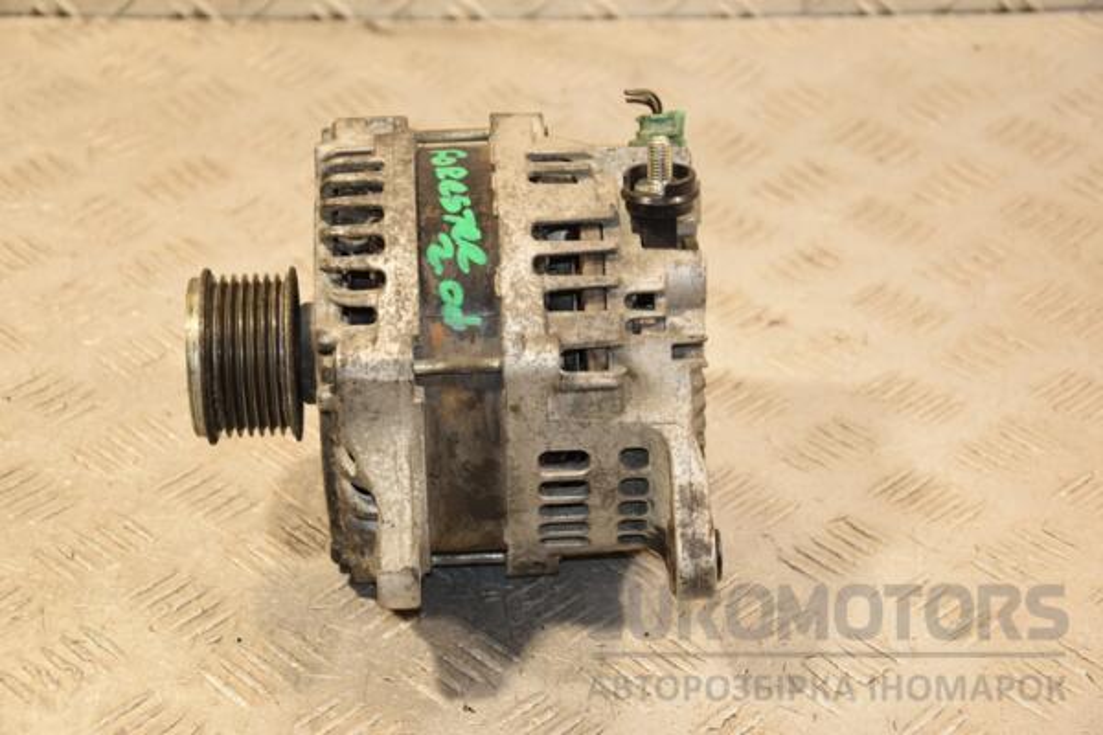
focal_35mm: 93
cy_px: 368
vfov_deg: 14.7
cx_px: 552
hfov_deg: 21.9
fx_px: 2849
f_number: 5.3
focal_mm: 62
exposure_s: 1/125
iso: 800
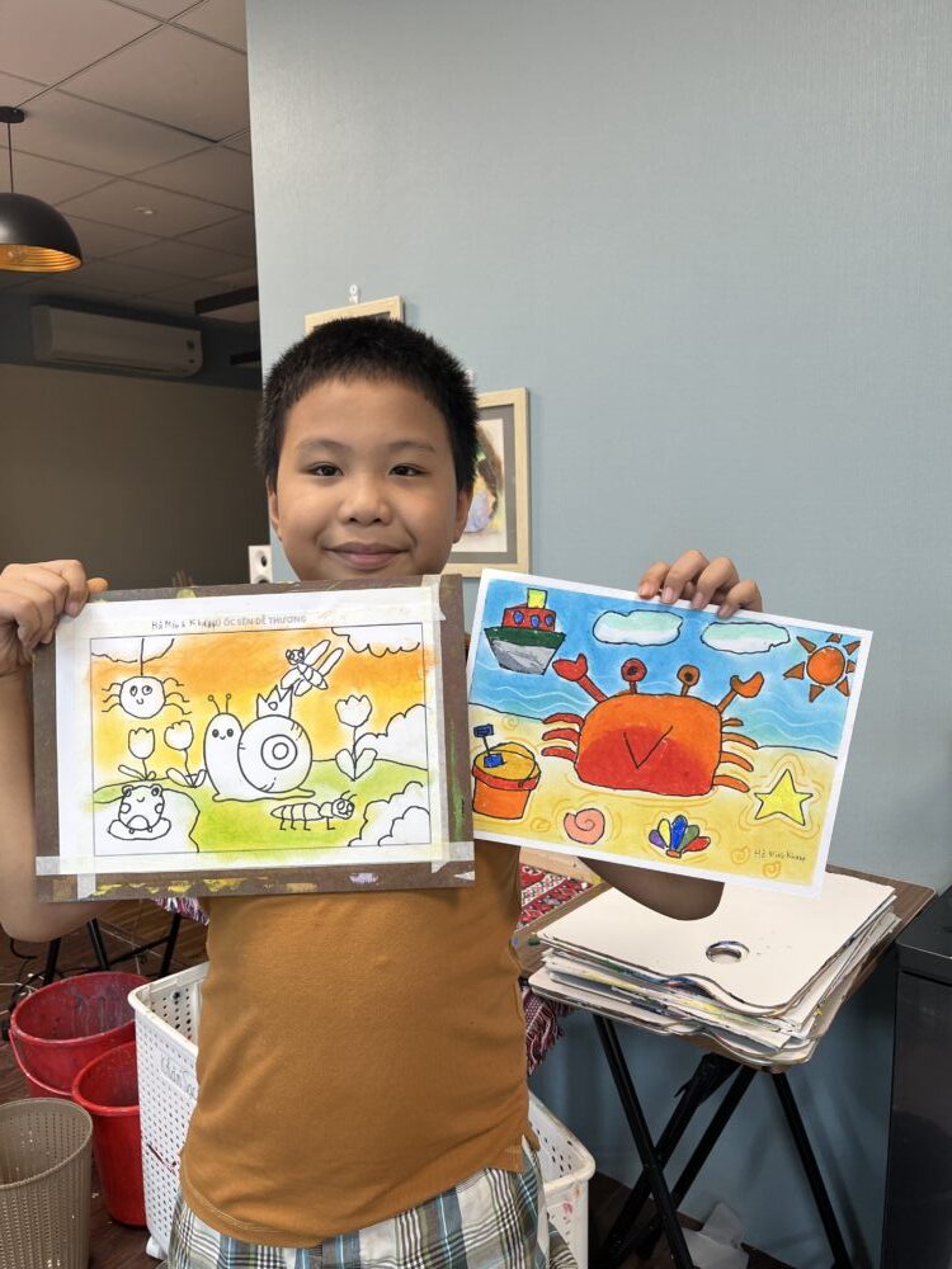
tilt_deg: -7.7
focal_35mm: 26
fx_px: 953
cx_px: 476
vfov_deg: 67.3
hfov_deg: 53.1
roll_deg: +1.2
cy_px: 634
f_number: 1.6
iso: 50
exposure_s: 1/100
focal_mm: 5.1
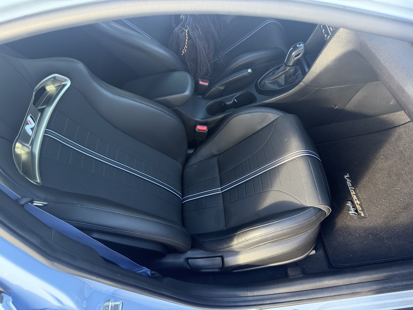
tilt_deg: -51.2
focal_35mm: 24
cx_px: 206
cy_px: 155
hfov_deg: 71.6
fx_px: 286
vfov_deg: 56.8
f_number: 1.78
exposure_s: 1/115
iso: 200
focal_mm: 6.76
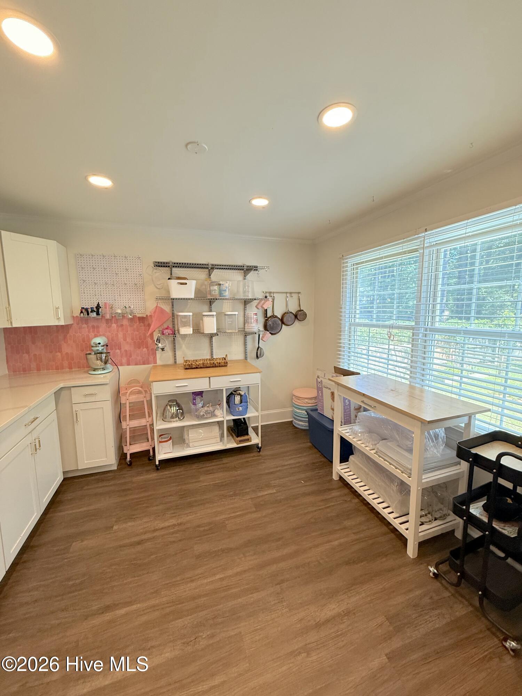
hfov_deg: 85.7
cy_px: 348
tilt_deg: -5.9
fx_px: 281
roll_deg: -0.2
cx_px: 261
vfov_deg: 102.1
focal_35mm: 14
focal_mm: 2.22
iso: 200
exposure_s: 1/120
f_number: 2.2
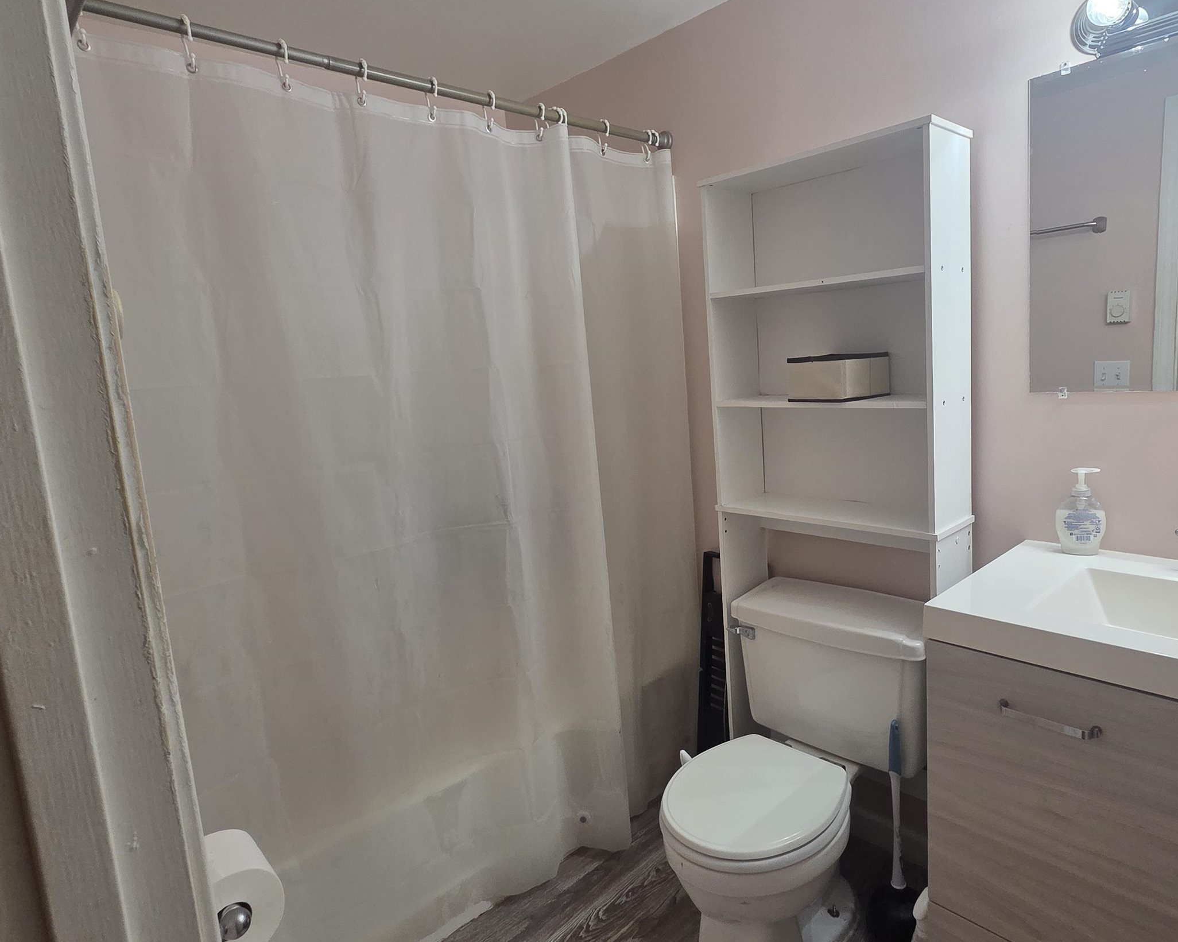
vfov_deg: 70.8
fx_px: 662
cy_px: 447
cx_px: 666
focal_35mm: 19
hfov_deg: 82.9
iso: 200
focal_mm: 2.2
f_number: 2.2
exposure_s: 1/120
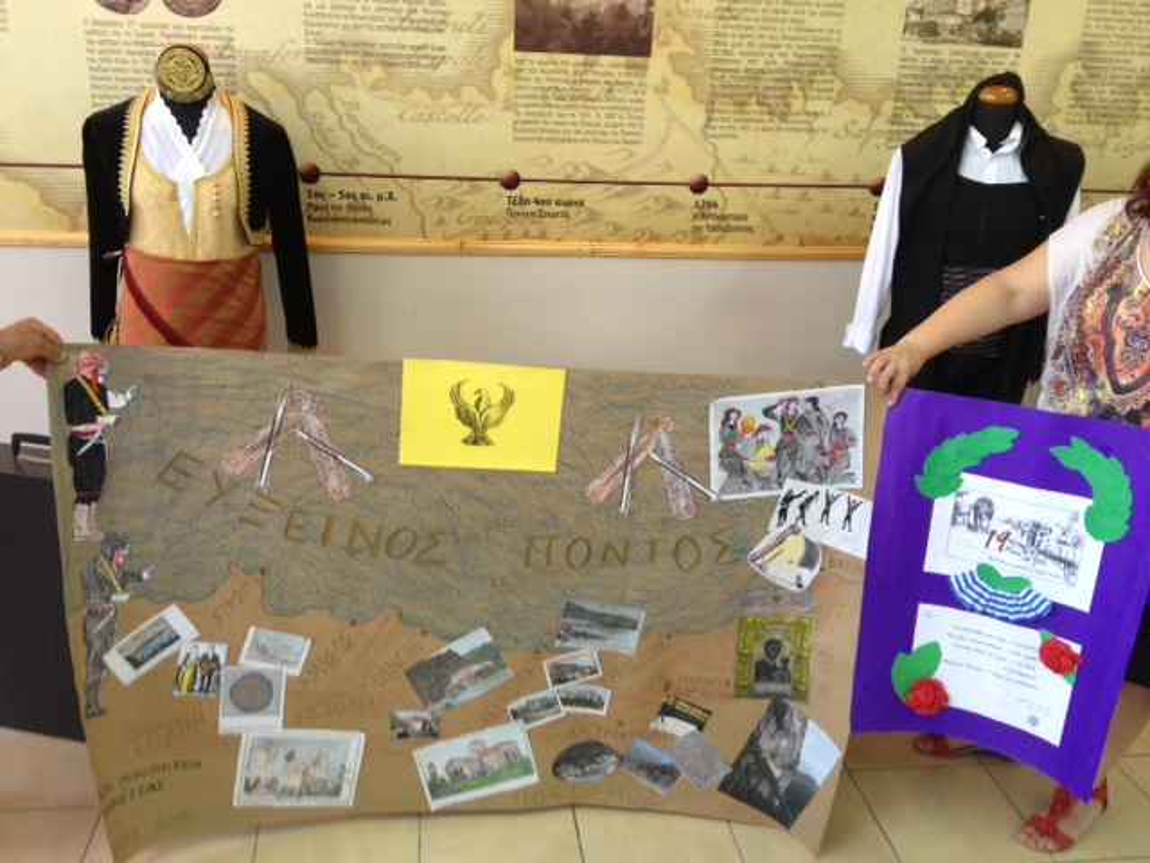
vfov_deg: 40.7
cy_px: 432
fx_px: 1163
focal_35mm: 35
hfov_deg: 52.6
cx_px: 575
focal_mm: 4.28
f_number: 2.4
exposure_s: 1/20
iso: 64
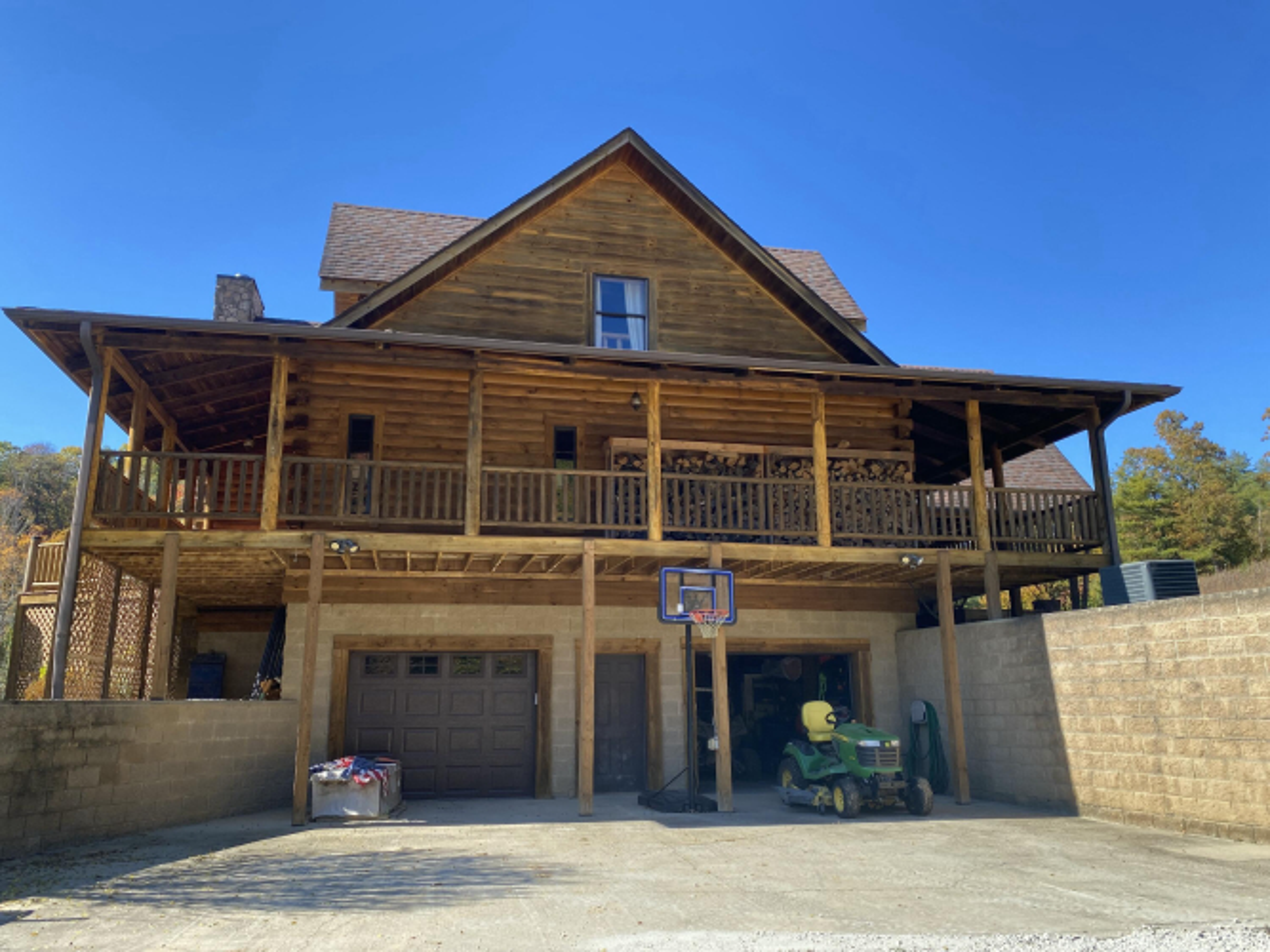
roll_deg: +0.2
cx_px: 635
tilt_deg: +12.6
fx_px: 954
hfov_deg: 67.3
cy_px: 476
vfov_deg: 53.0
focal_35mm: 26
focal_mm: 4.25
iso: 32
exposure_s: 1/965
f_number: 1.8
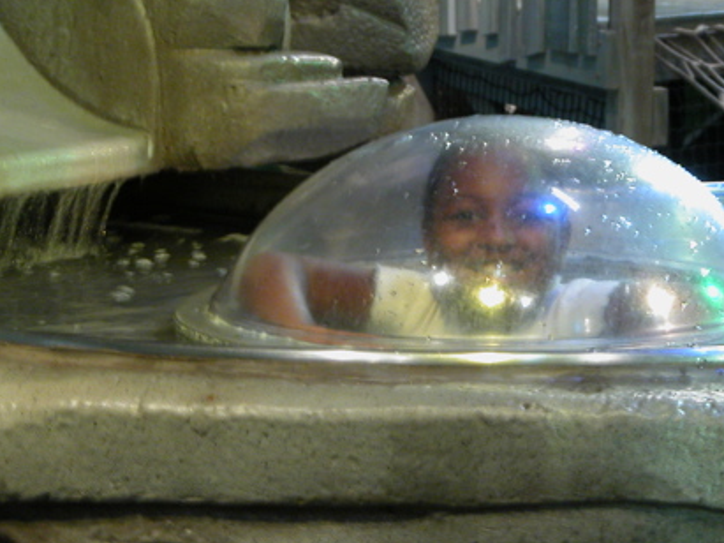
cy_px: 178
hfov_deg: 13.0
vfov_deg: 9.7
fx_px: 3178
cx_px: 500
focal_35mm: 152
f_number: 3.4
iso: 178
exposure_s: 1/4.3
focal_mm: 19.9
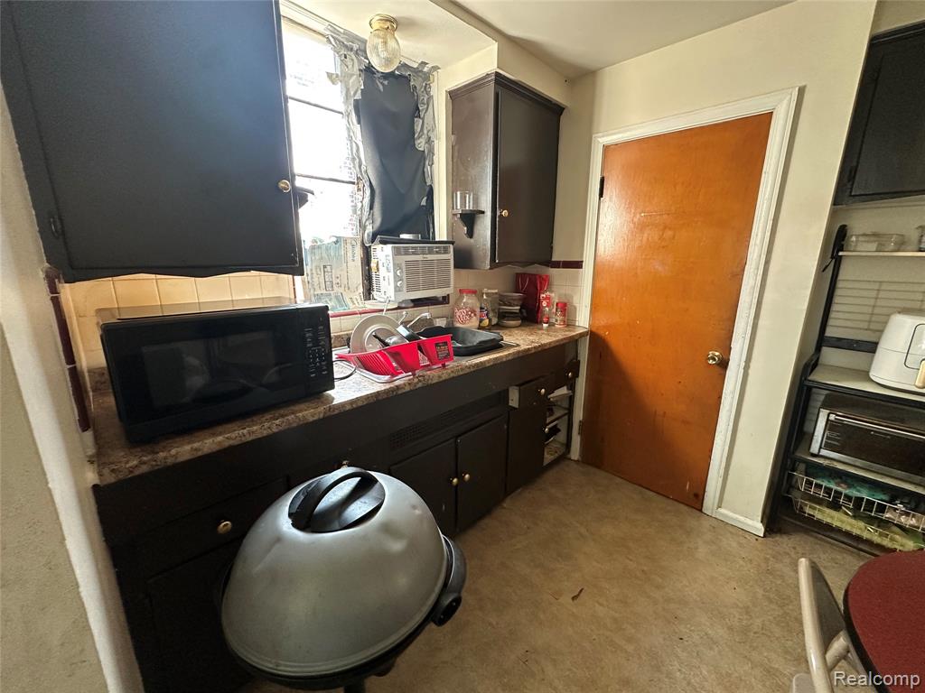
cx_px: 462
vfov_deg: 85.7
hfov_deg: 102.1
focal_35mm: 14
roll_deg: +0.0
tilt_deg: -12.9
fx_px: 374
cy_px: 346
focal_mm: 2.22
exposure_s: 1/60
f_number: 2.2
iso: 400
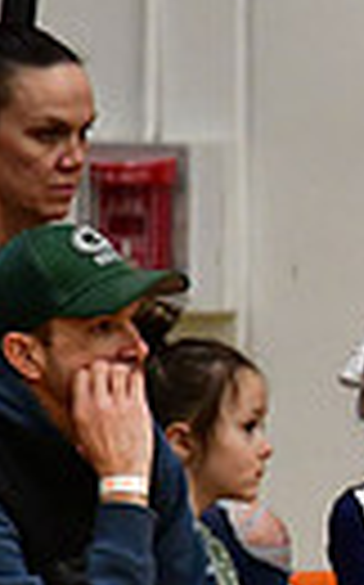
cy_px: 452
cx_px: 1254
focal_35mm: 1362
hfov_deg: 1.0
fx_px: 21666
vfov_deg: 1.5
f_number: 2.8
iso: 4000
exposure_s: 1/800
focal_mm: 200
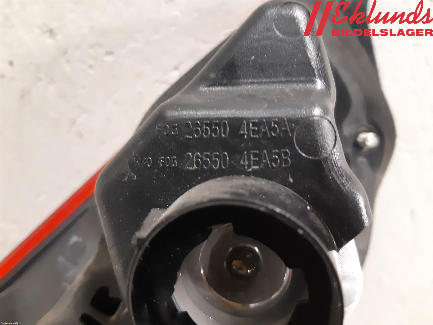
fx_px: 325
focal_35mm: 26
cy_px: 162
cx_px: 216
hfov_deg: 67.3
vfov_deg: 53.1
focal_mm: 3.93
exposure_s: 1/25
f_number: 1.7
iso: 320
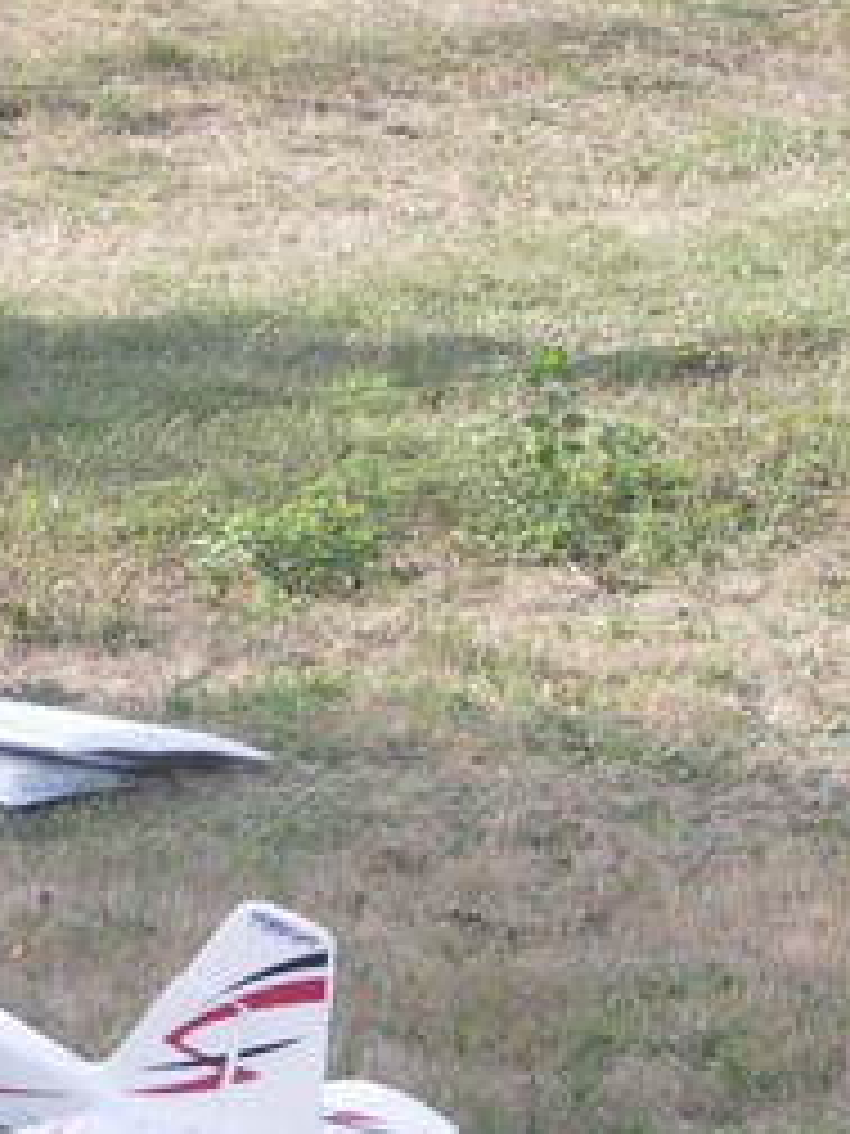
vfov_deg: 7.8
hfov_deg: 5.8
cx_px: -549
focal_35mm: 254
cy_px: 657
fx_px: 8316
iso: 50
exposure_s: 1/125
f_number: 4
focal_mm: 20.8
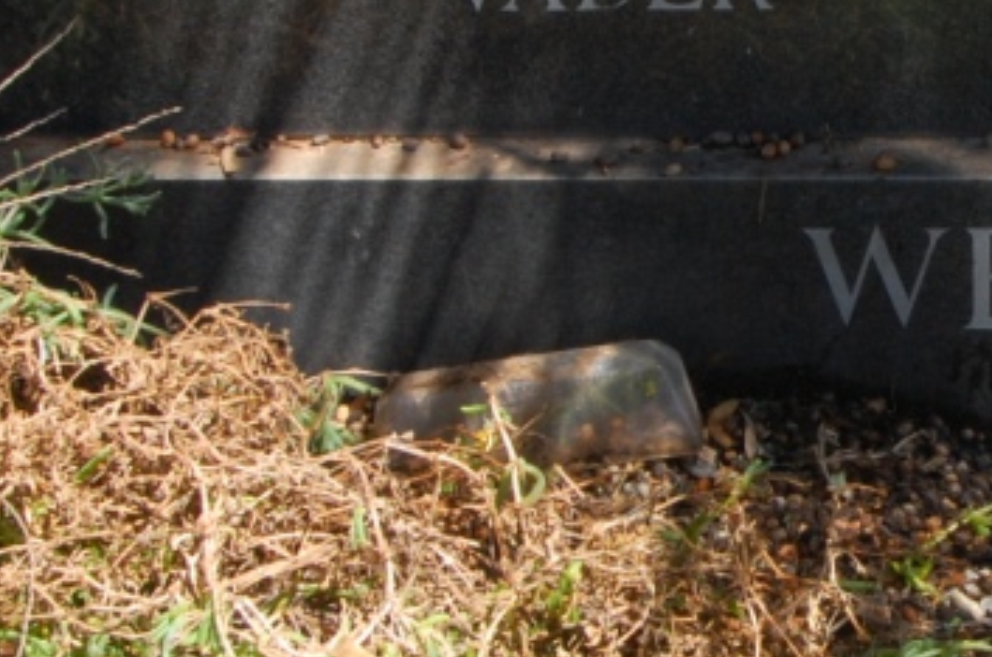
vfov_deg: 11.1
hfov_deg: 16.4
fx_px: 3356
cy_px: -4
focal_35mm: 122
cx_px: 1068
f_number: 18
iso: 400
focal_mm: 28
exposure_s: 1/60
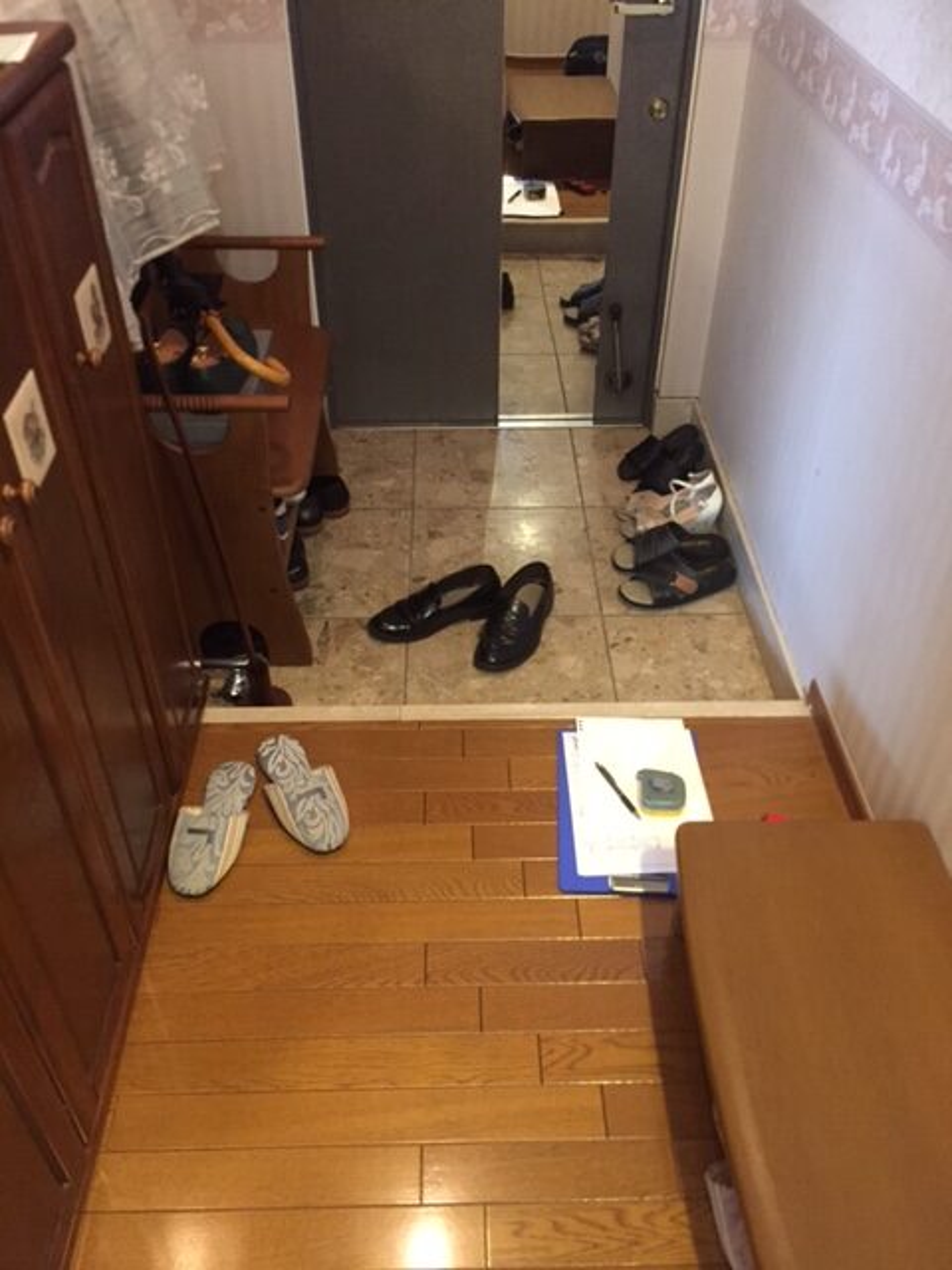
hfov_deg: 48.2
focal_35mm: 29
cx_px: 476
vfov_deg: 61.7
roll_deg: -0.1
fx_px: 1063
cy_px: 635
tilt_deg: -38.8
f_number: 2.2
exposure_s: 1/15
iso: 250
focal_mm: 4.15
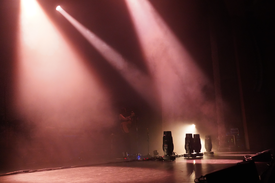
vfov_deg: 41.1
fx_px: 244
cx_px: 138
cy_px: 92
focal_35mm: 32
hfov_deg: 58.7
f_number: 4
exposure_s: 1/80
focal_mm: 32
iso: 12800
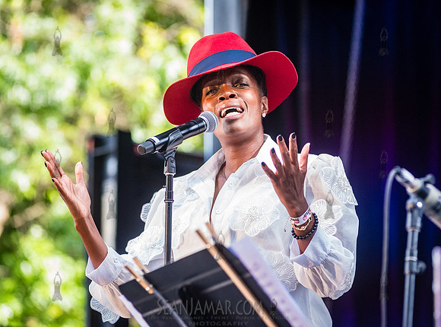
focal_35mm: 175
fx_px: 2221
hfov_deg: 11.3
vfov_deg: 8.4
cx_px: 229
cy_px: 144
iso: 2500
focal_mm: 145
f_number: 4
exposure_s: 1/1250
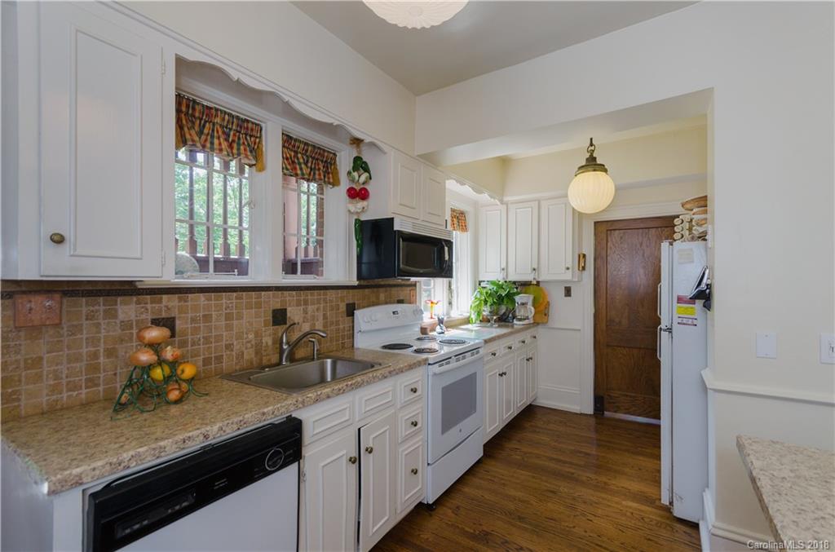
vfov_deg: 77.0
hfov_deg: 100.5
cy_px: 276
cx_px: 418
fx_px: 347
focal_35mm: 15
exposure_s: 1/50
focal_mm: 10
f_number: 7.1
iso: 250
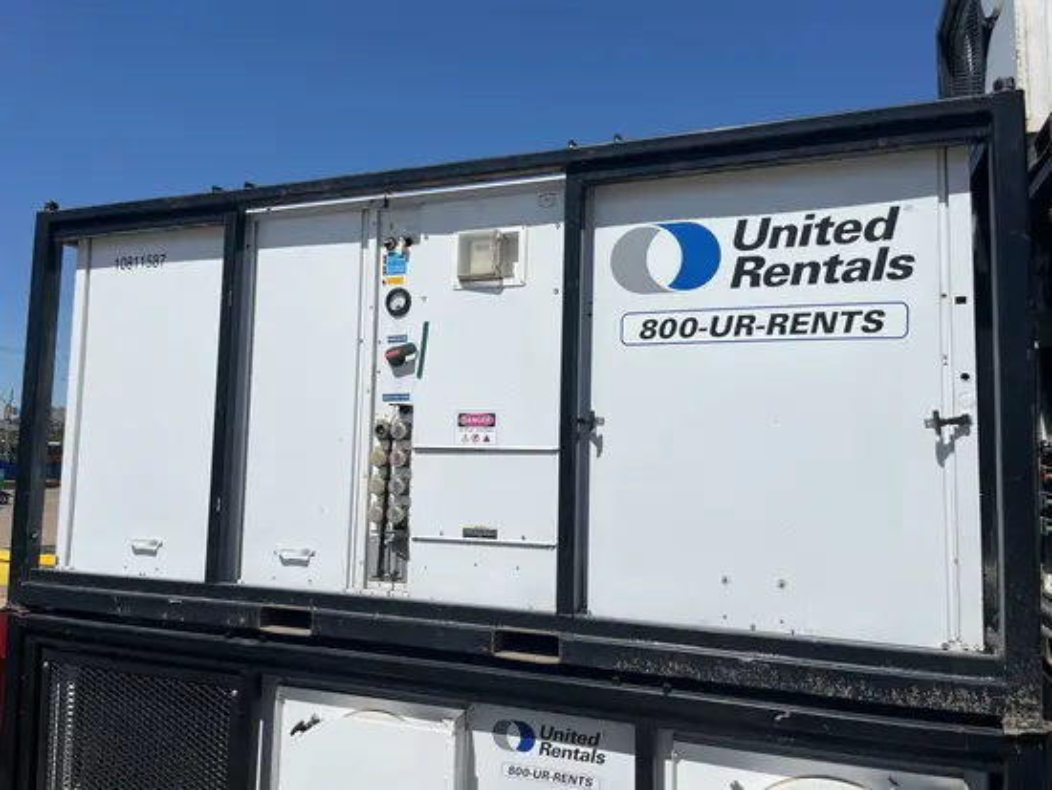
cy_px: 395
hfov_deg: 67.3
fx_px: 790
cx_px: 526
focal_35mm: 26
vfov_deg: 53.1
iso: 50
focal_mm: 5.1
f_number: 1.6
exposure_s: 1/11905
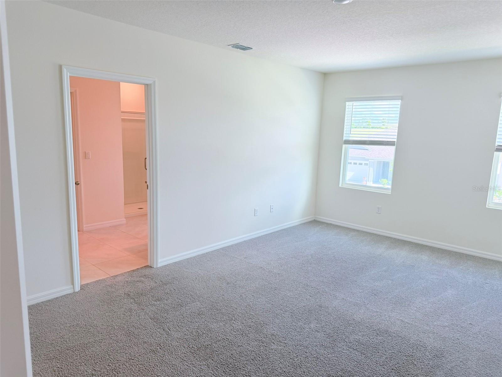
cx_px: 251
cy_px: 188
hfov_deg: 71.6
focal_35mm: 24
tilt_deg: -9.5
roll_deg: -0.5
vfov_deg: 56.8
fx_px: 348
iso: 125
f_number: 1.78
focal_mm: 6.76
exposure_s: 1/190
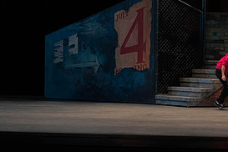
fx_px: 1305
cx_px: 212
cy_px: -1
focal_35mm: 206
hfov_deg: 9.9
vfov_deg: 6.6
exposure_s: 1/400
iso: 3200
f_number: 4.5
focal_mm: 97
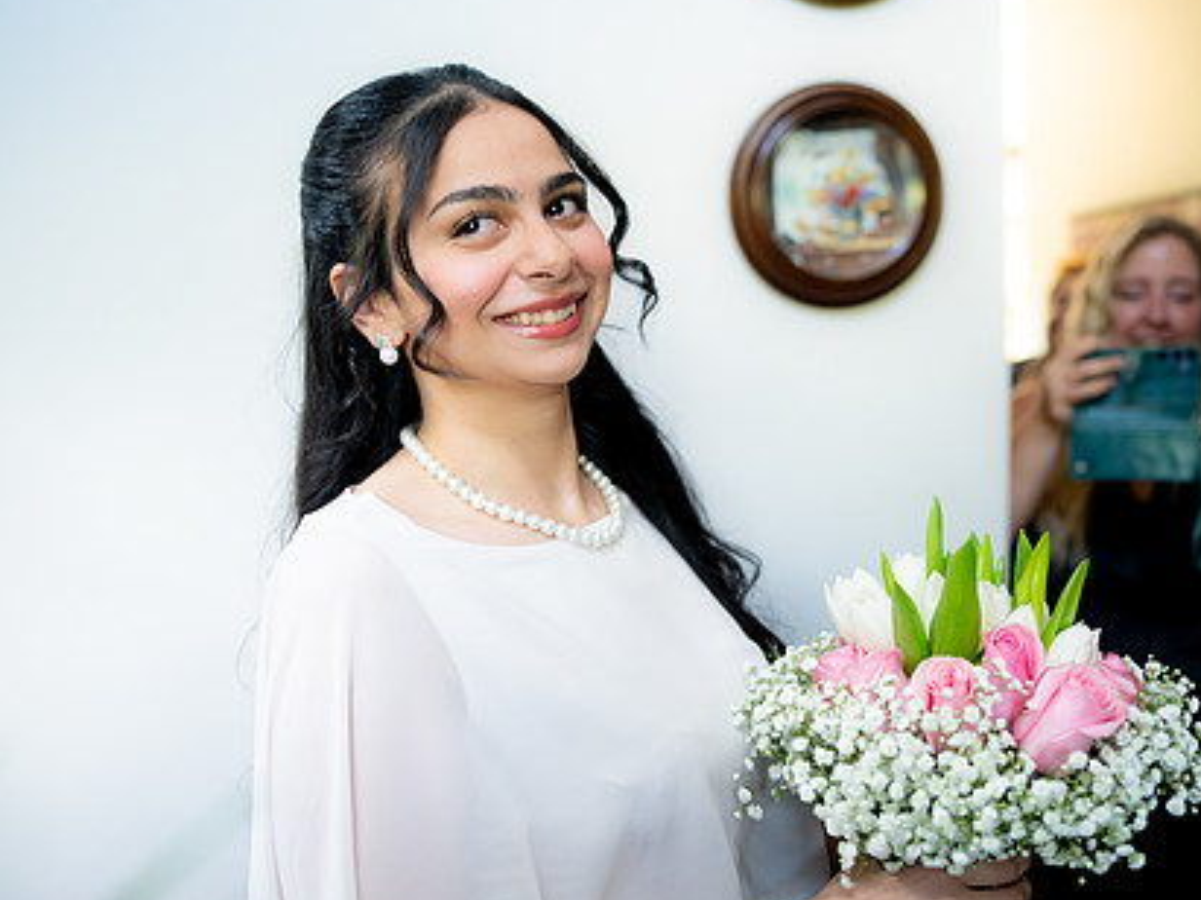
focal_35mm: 38
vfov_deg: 37.7
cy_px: 428
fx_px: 1318
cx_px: 611
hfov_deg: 49.0
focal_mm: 28
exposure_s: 1/250
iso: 1250
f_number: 2
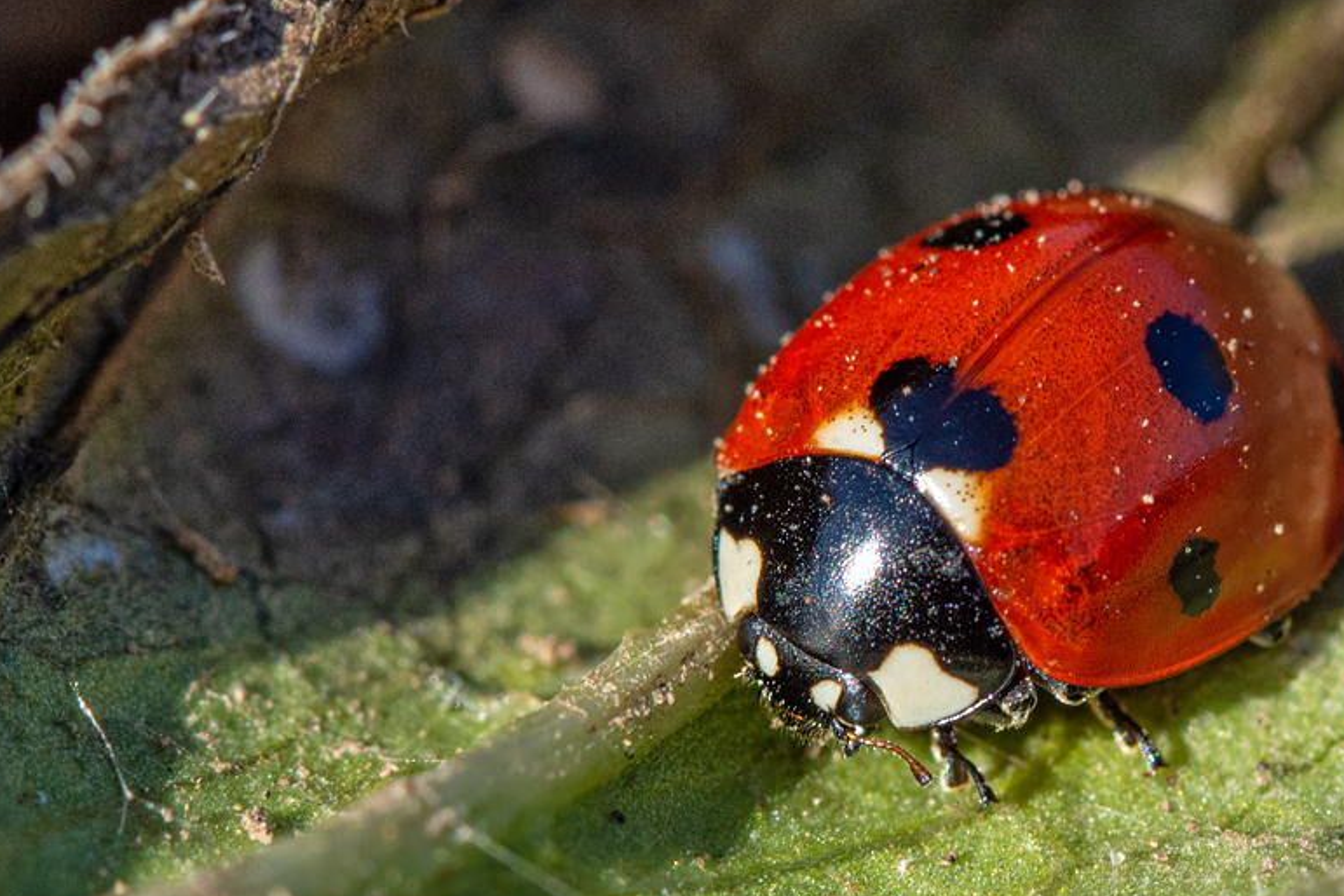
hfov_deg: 9.8
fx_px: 7839
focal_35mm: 210
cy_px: 580
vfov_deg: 6.5
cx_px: 762
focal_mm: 90
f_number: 16
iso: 400
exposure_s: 1/640
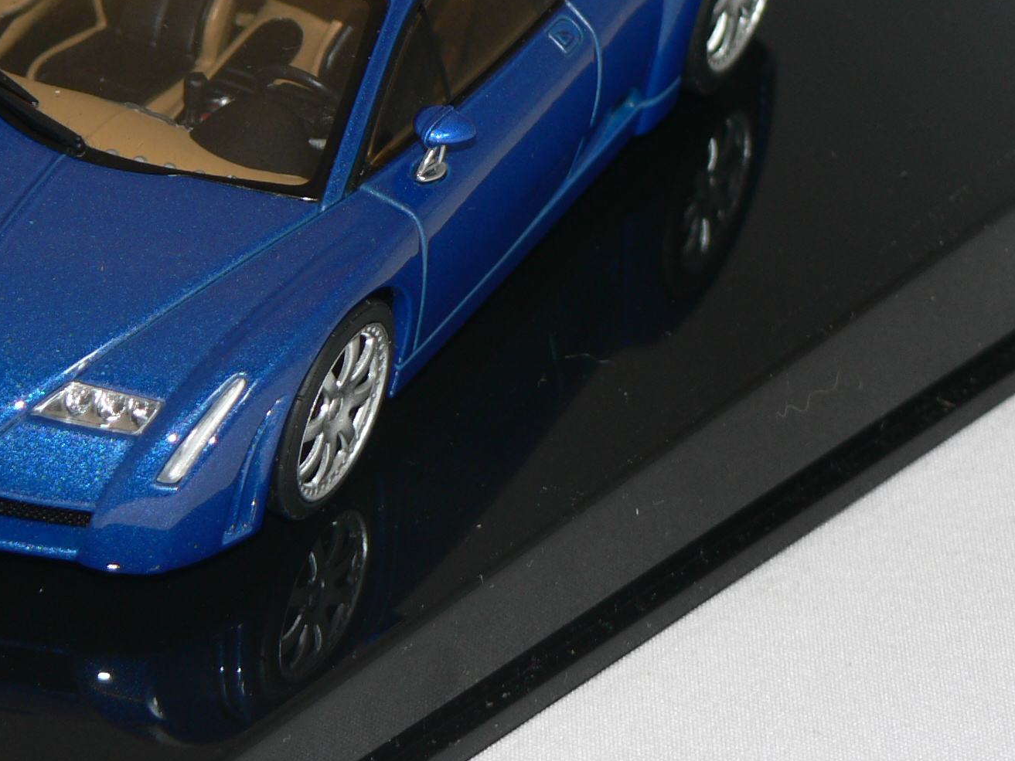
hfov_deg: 8.5
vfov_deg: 6.4
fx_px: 6803
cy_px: 138
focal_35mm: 232
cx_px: 182
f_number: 3.2
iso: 80
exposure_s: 1/60
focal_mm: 19.9
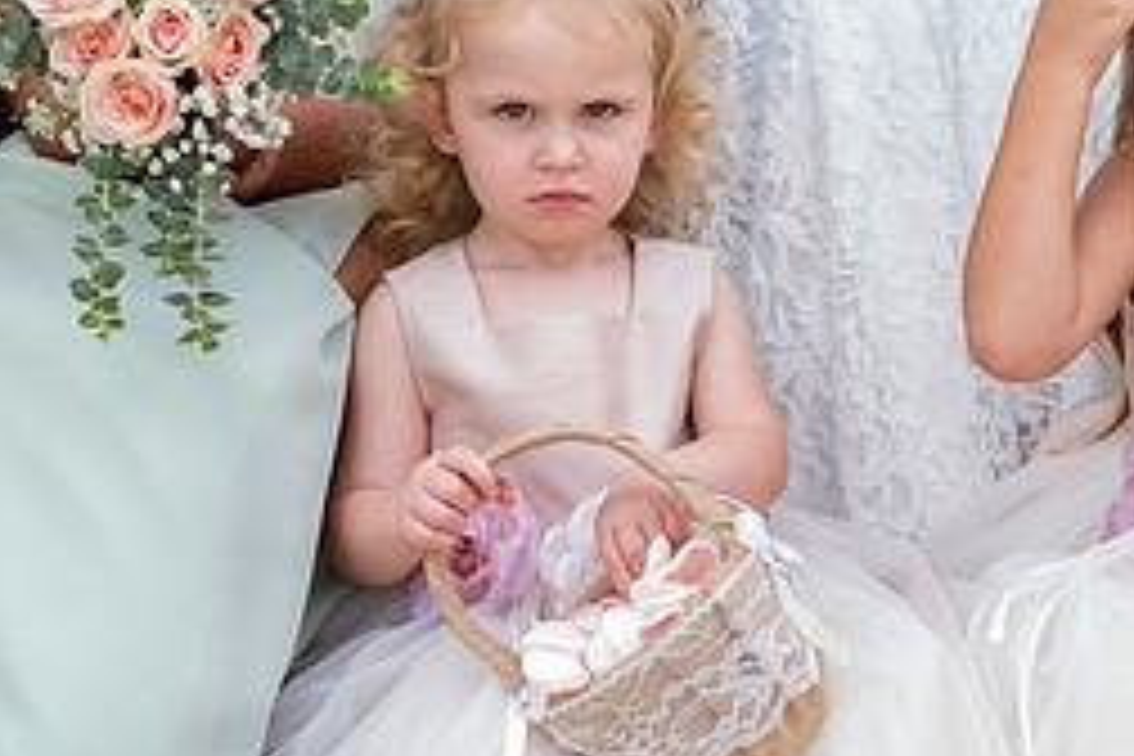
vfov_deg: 14.8
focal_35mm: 92
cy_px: 205
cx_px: 724
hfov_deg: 22.1
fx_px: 2898
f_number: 4.5
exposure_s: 1/160
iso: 320
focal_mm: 40
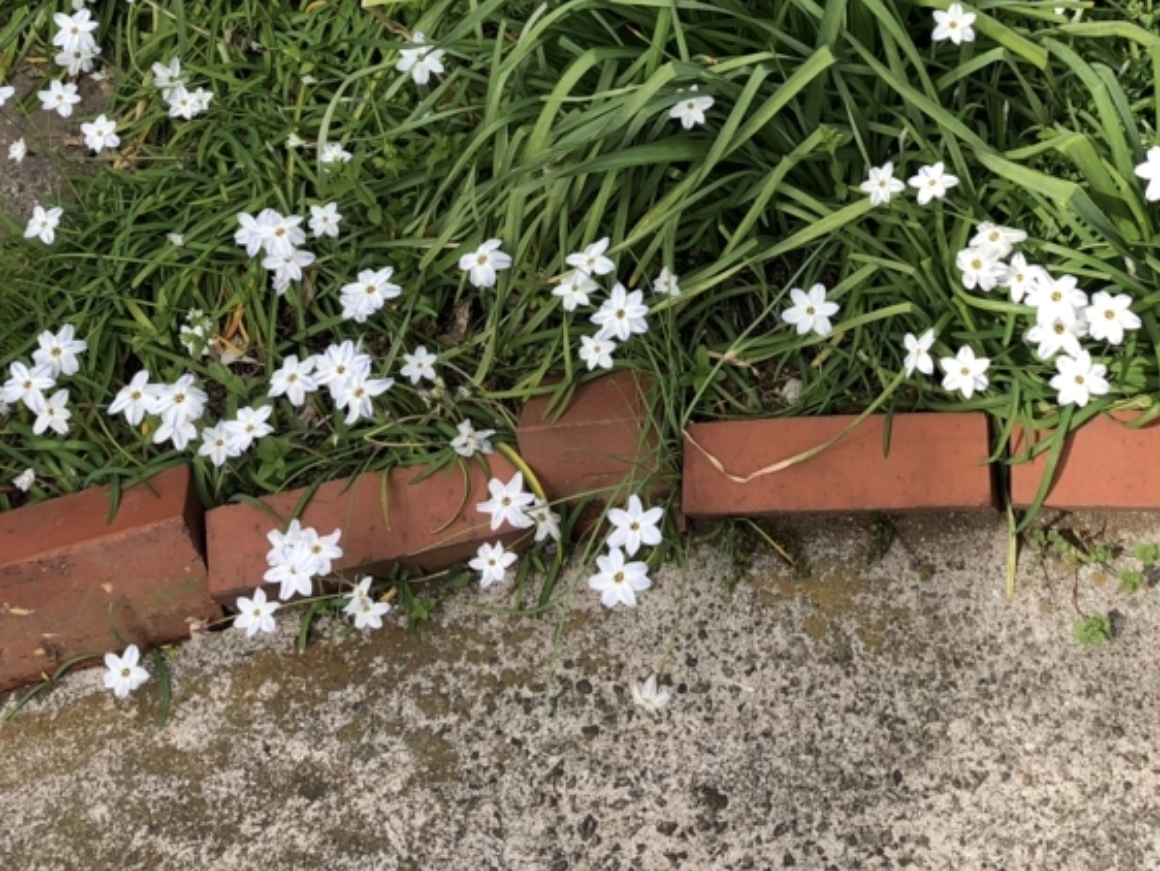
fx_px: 1710
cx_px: 852
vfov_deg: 27.8
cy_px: 130
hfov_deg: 36.7
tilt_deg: -46.9
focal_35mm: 51
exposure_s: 1/762
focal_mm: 3.99
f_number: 1.8
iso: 20
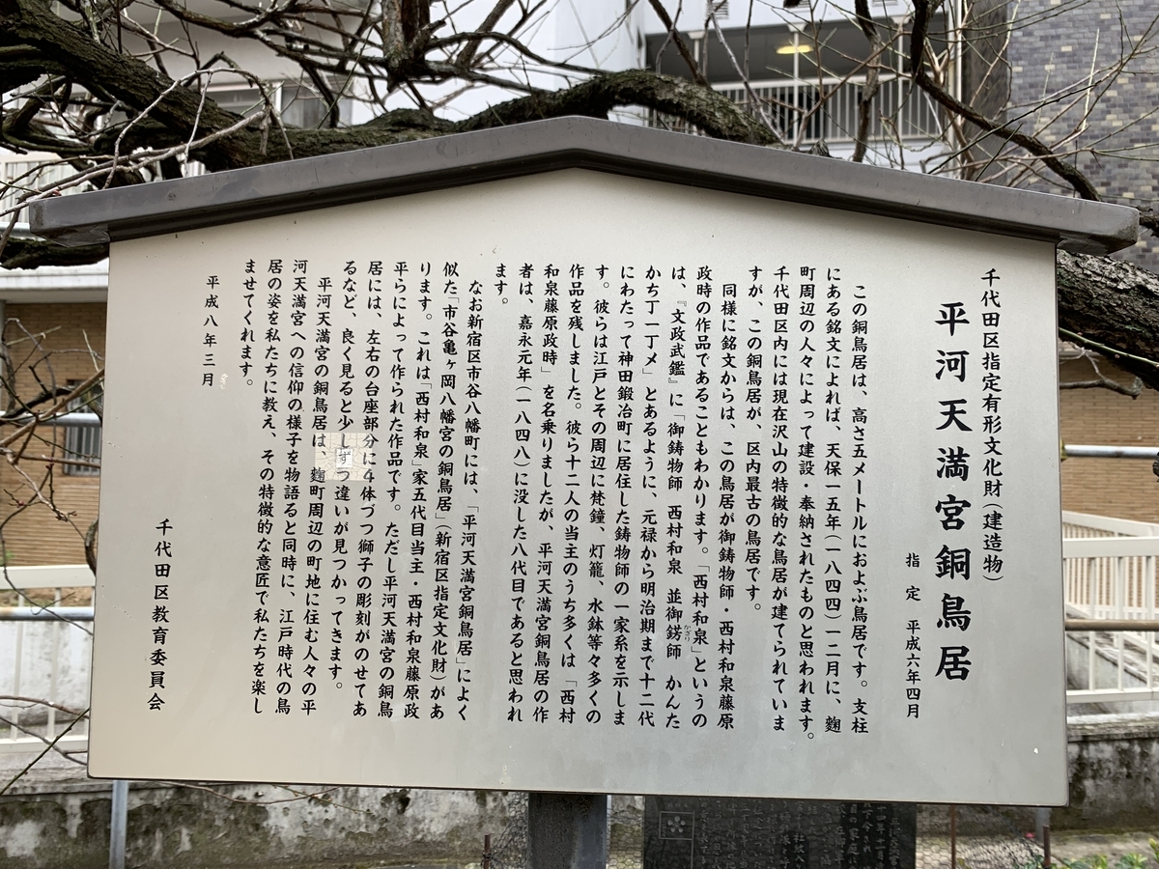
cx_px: 580
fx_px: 871
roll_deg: -2.1
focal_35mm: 26
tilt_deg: +2.6
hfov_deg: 67.3
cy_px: 434
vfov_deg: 53.1
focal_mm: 4.25
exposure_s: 1/210
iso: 25
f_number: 1.8
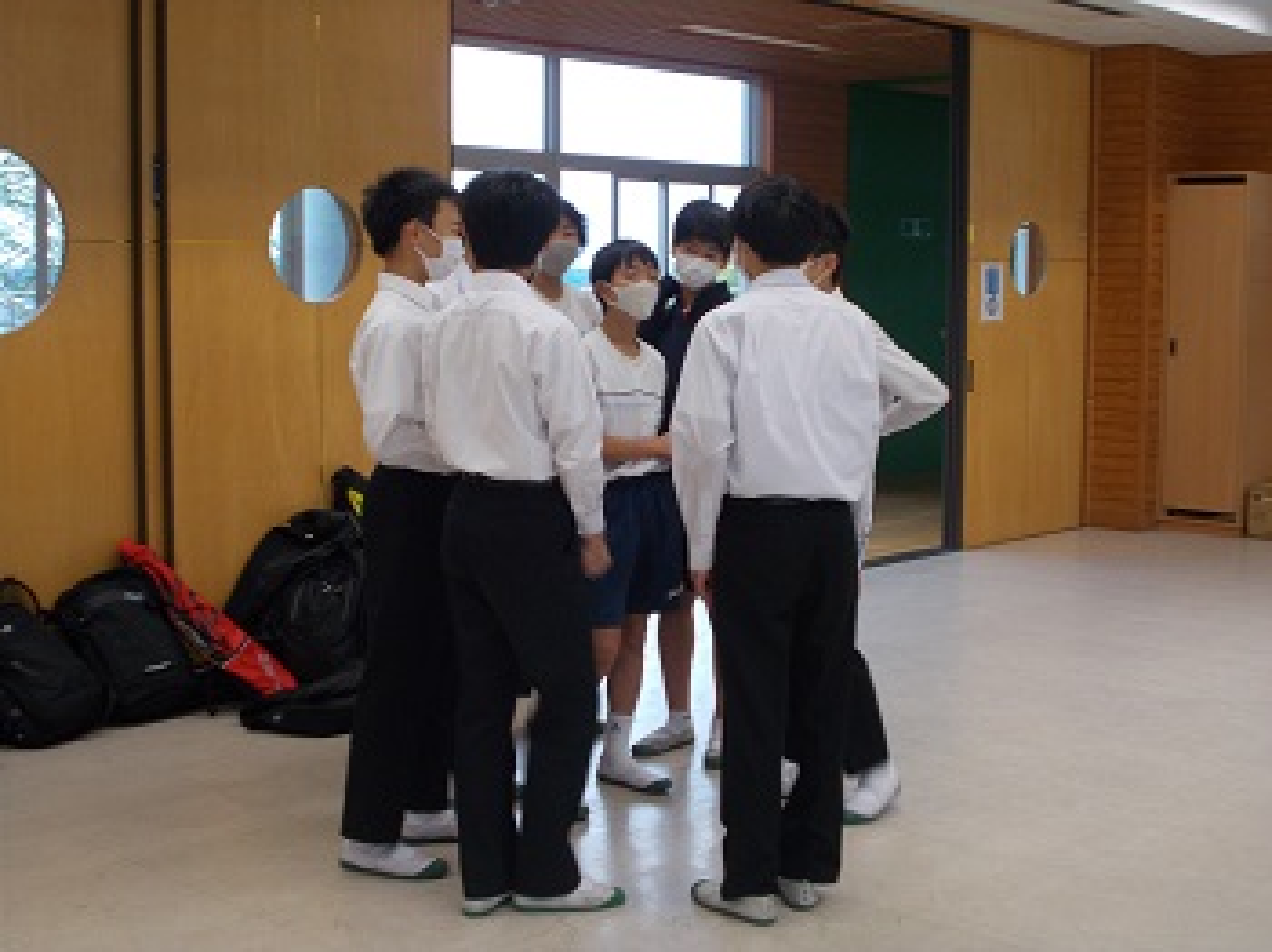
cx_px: 636
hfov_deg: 38.2
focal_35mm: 50
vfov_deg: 29.1
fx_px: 1836
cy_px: 476
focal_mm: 9
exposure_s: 1/30
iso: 125
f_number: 4.5
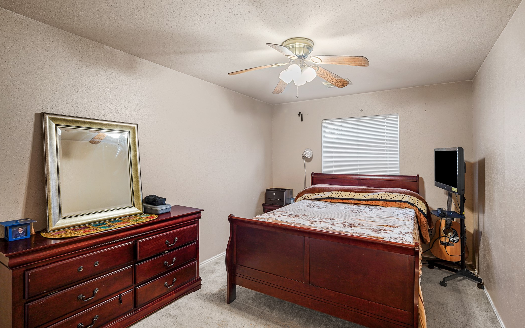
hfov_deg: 94.3
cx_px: 272
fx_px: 243
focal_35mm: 17
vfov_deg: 68.0
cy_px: 162
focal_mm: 16
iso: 100
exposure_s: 1/2.5
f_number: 8
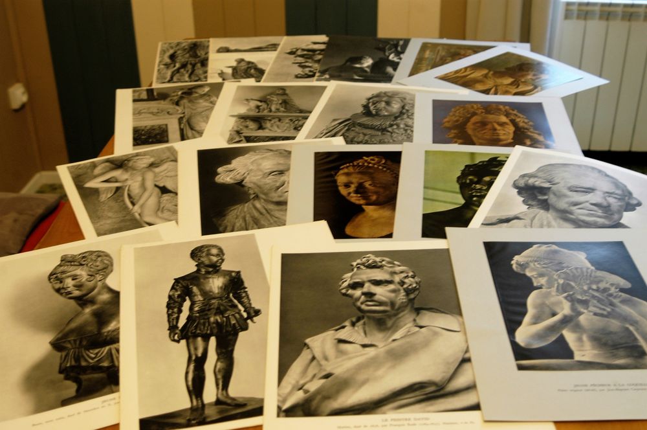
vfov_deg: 31.8
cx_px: 324
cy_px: 215
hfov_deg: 46.5
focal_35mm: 42
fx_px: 754
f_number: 3.5
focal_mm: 28
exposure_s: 1/10
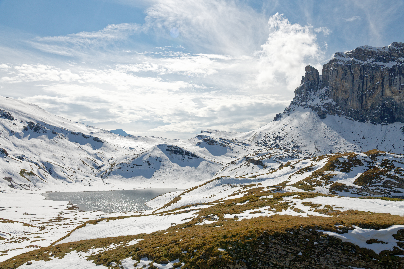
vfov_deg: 43.6
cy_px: 134
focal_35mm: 30
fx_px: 337
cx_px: 202
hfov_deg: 61.9
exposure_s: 1/400
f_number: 10
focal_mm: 30
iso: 100
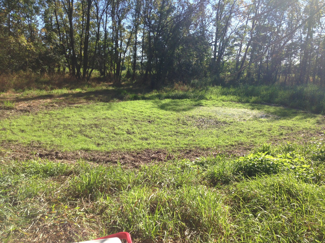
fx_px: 310
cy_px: 122
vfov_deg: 42.9
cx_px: 162
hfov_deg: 55.4
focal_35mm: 33
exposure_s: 1/935
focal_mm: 4.13
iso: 50
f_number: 2.4
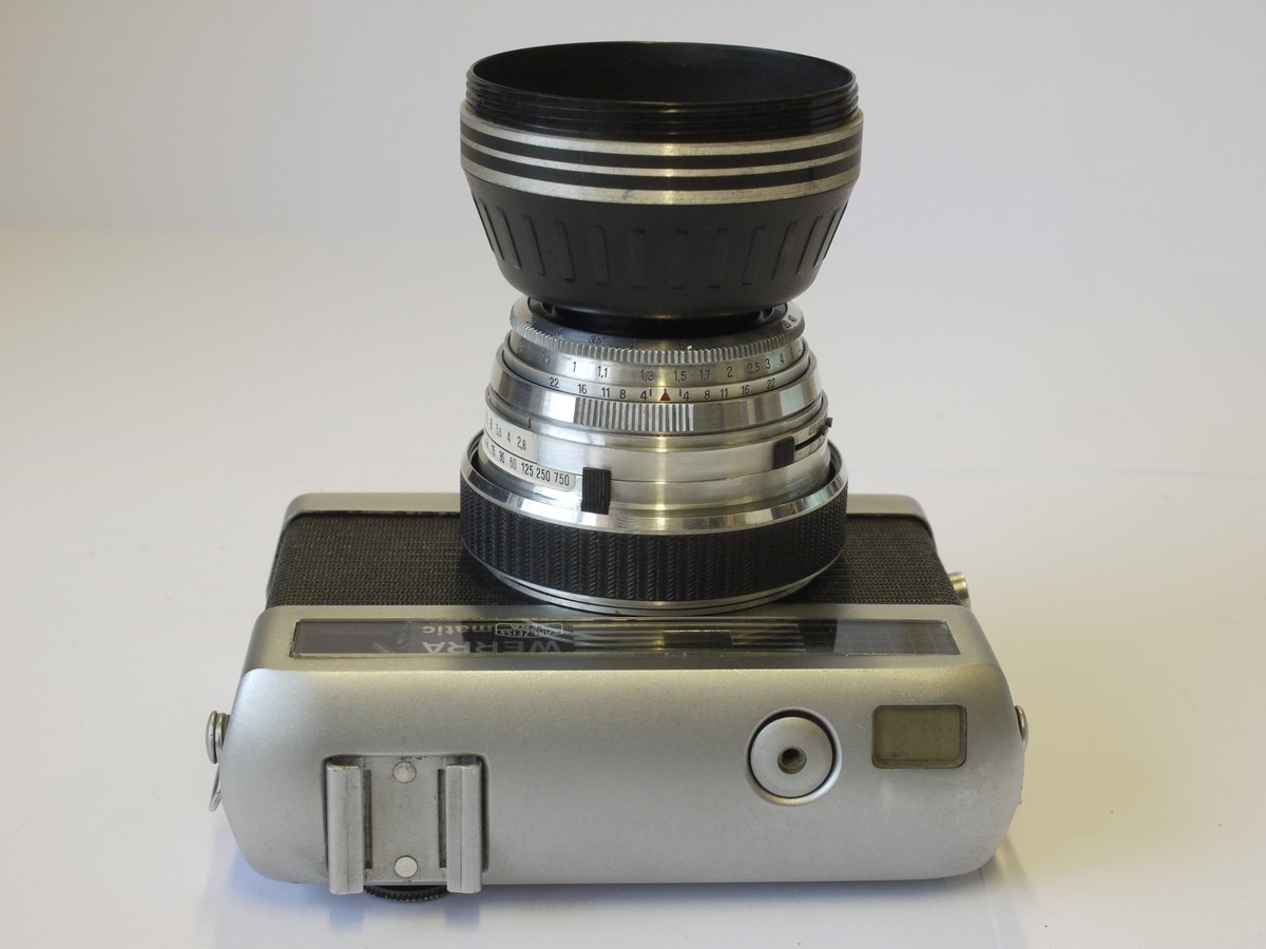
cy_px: 474
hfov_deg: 32.2
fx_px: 2194
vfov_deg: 24.4
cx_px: 633
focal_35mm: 60
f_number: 8
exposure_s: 1/40
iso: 400
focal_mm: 30
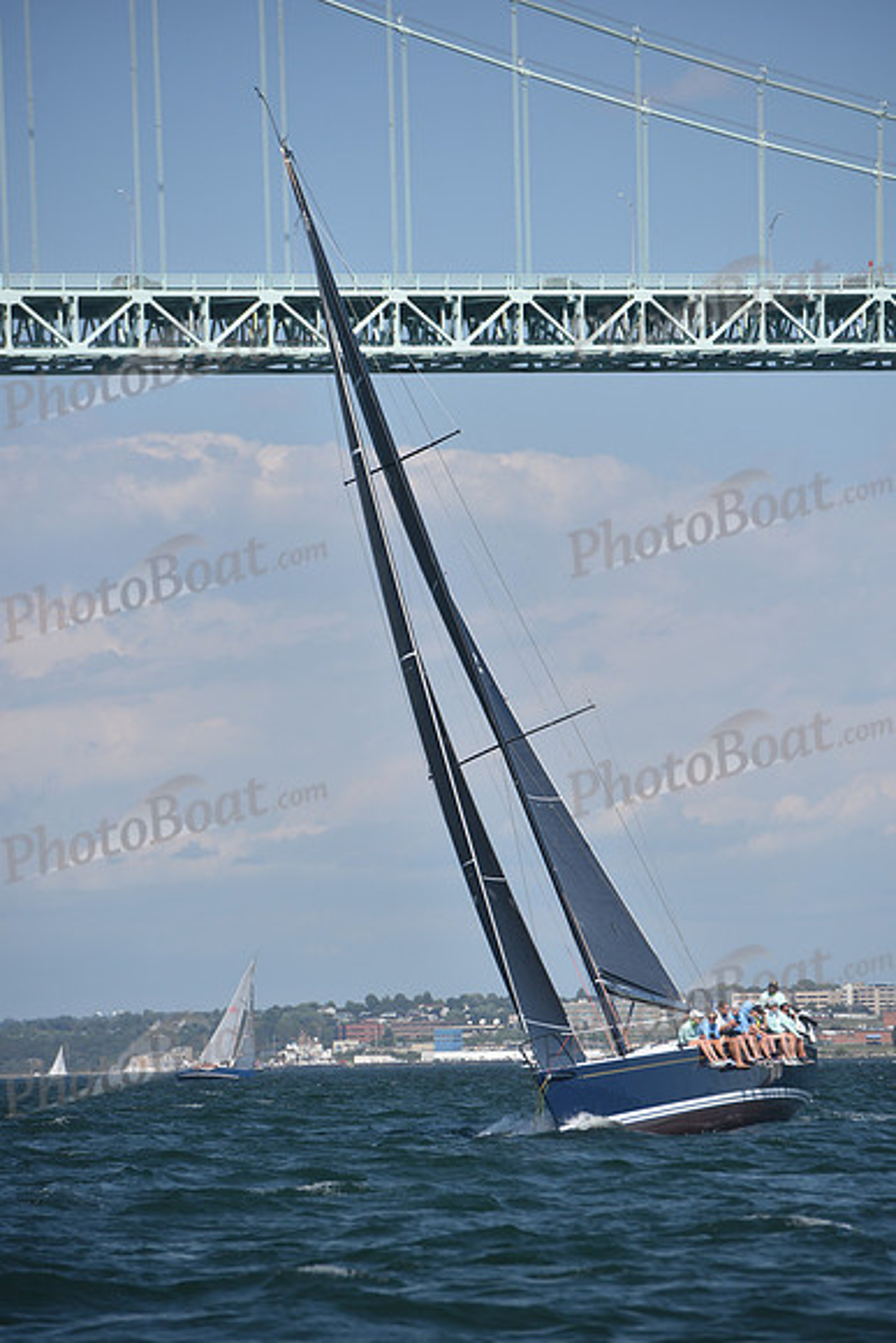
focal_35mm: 200
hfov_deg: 6.9
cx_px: 448
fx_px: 7462
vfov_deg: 10.3
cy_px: 672
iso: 250
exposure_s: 1/1000
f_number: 5.6
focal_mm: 200
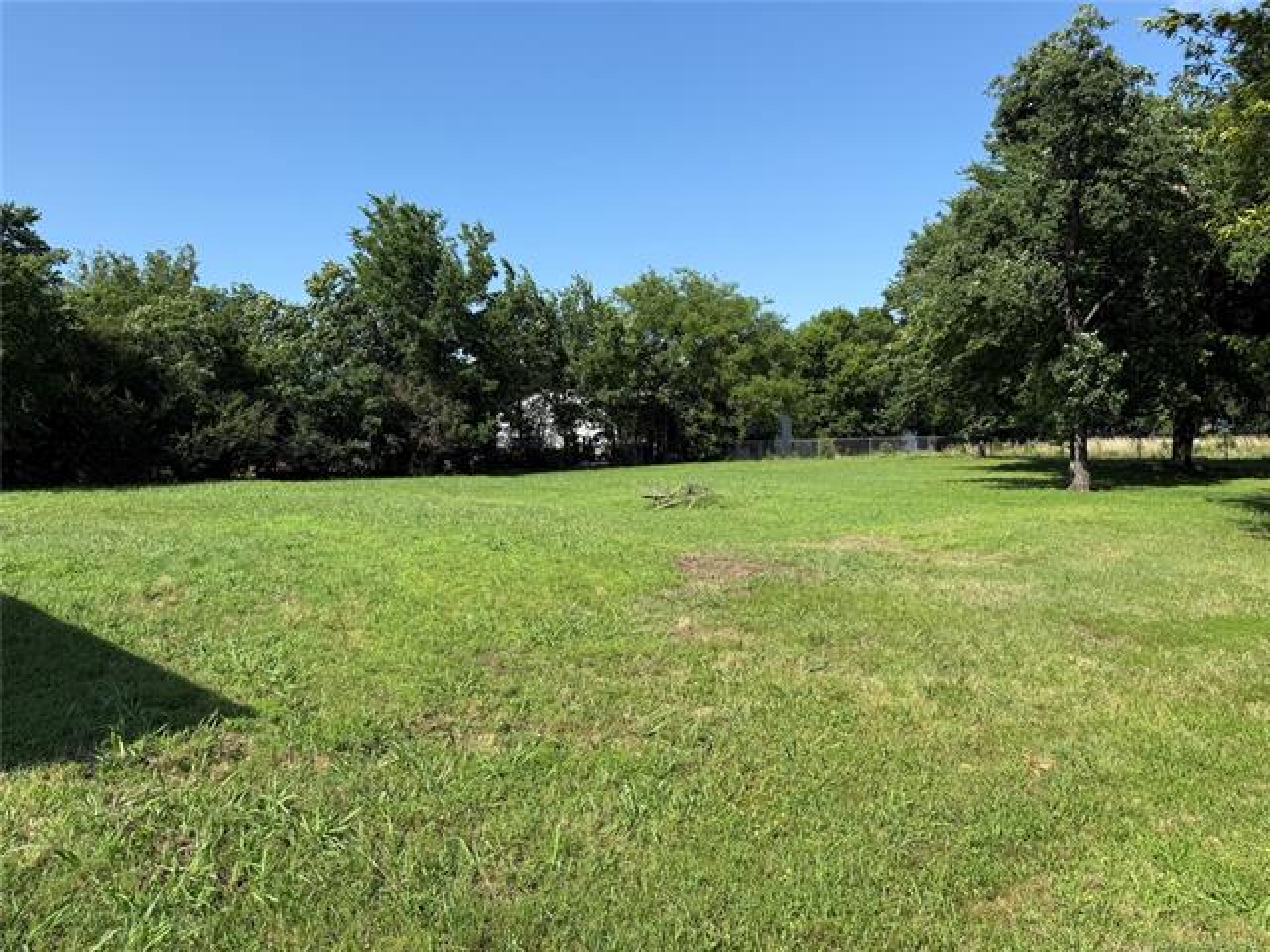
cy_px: 476
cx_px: 635
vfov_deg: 56.8
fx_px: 881
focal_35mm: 24
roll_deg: +2.9
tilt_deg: -2.5
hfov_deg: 71.6
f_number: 1.78
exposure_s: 1/3279
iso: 80
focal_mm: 6.76
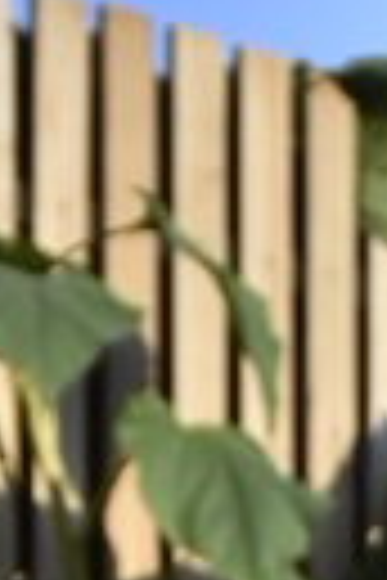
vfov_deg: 6.9
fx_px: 4563
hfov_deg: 4.8
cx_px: 770
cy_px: 1425
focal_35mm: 283
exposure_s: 1/1600
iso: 200
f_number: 2.8
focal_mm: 38
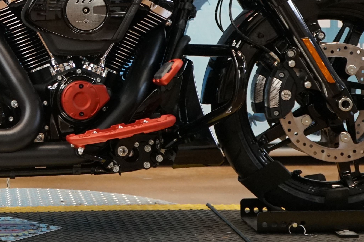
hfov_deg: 20.0
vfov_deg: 13.6
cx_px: -1
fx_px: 1001
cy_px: -1
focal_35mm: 99
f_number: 4
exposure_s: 1/160
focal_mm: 34
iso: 1600
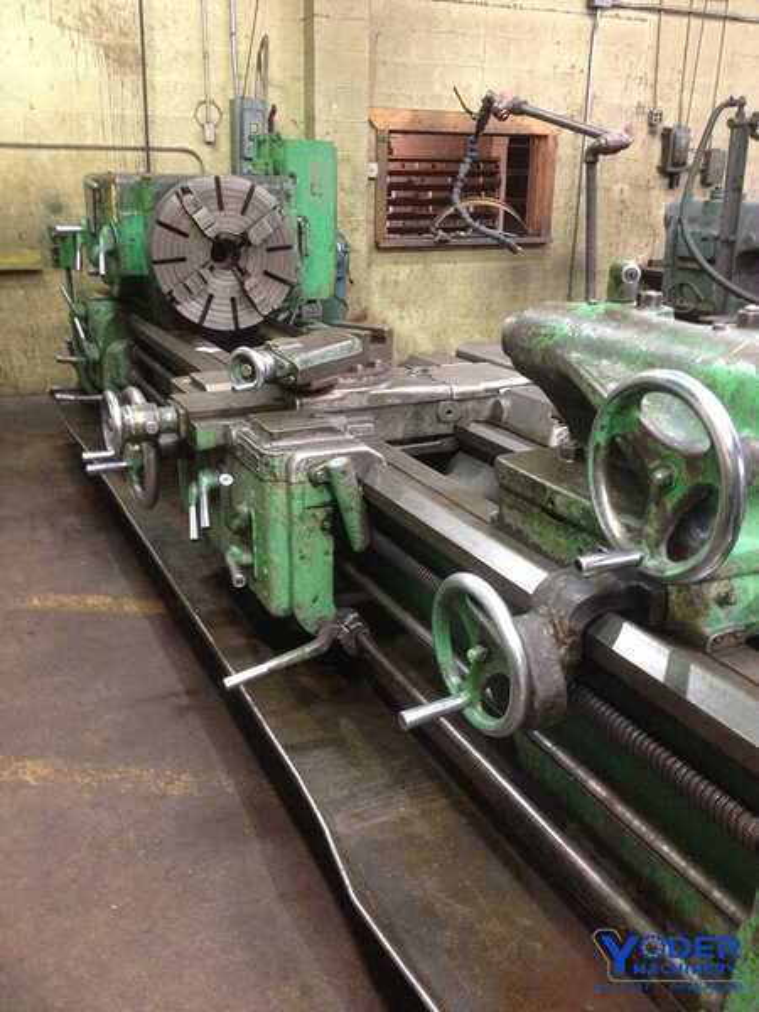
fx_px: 1023
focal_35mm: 35
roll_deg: -0.5
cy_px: 506
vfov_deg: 52.6
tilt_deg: -16.9
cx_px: 380
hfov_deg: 40.7
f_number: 2.4
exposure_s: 1/15
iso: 400
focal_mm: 4.28
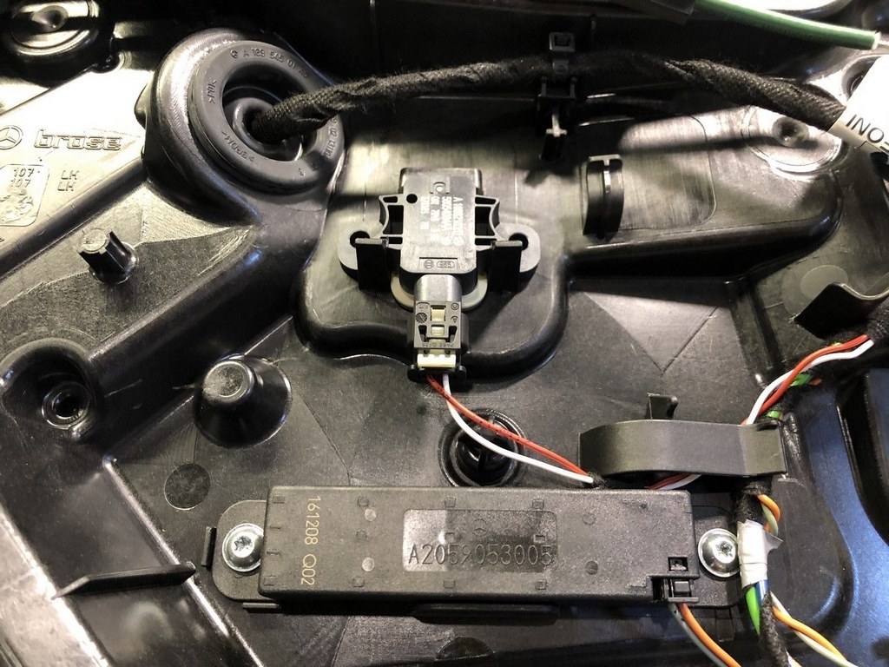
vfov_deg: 49.7
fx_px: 719
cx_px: 444
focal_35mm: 28
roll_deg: +0.4
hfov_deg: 63.4
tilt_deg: -11.2
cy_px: 334
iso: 100
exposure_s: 1/17
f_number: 1.8
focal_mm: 4
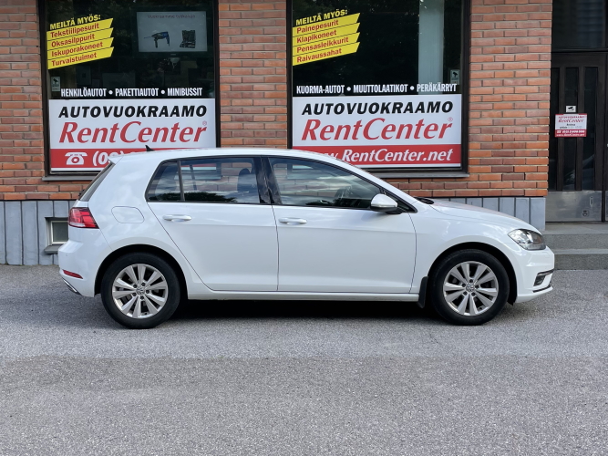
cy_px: 228
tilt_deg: -2.8
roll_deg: +1.6
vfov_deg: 53.0
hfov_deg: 67.3
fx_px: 457
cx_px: 304
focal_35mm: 26
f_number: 1.6
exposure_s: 1/796
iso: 32
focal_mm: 4.2
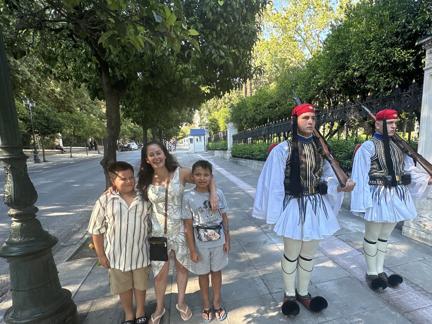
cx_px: 244
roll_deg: +1.1
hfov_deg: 84.2
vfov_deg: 68.4
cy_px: 184
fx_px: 237
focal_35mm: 19
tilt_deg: -6.4
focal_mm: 2.22
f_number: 2.2
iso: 40
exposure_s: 1/130
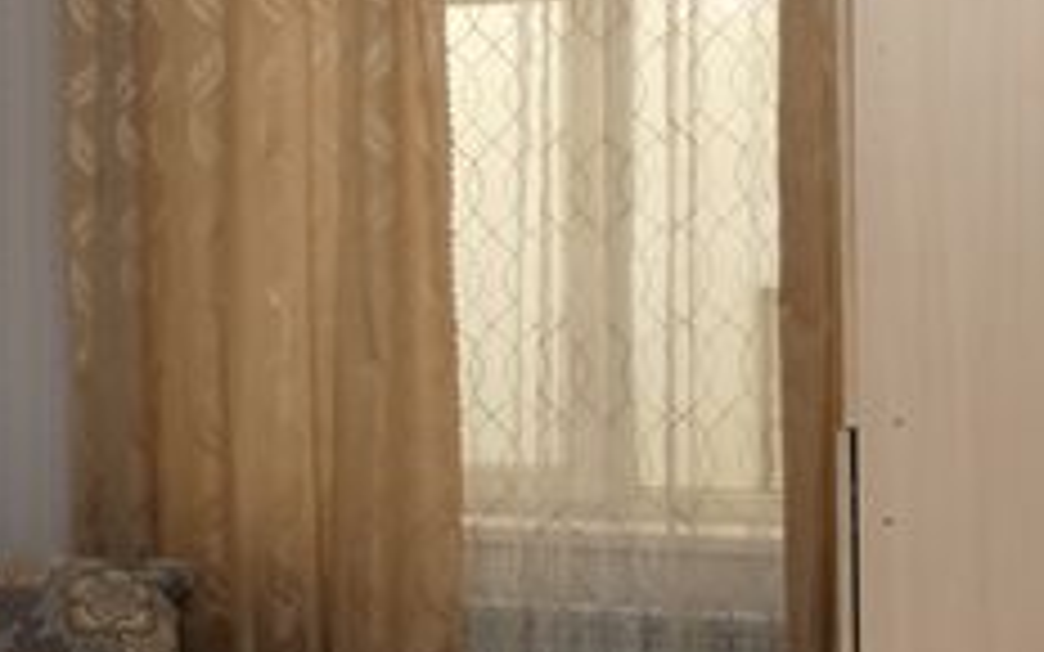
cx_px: -58
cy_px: 306
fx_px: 2077
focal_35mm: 73
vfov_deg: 17.9
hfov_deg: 26.3
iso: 80
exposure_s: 1/60
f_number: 2.8
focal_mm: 3.6
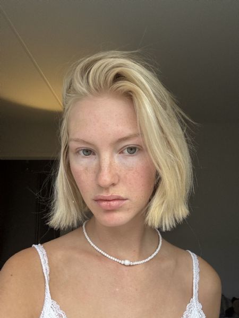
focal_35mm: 30
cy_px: 159
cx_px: 120
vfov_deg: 60.0
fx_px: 276
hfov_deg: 46.8
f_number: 1.9
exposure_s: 1/60
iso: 80
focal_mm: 2.69
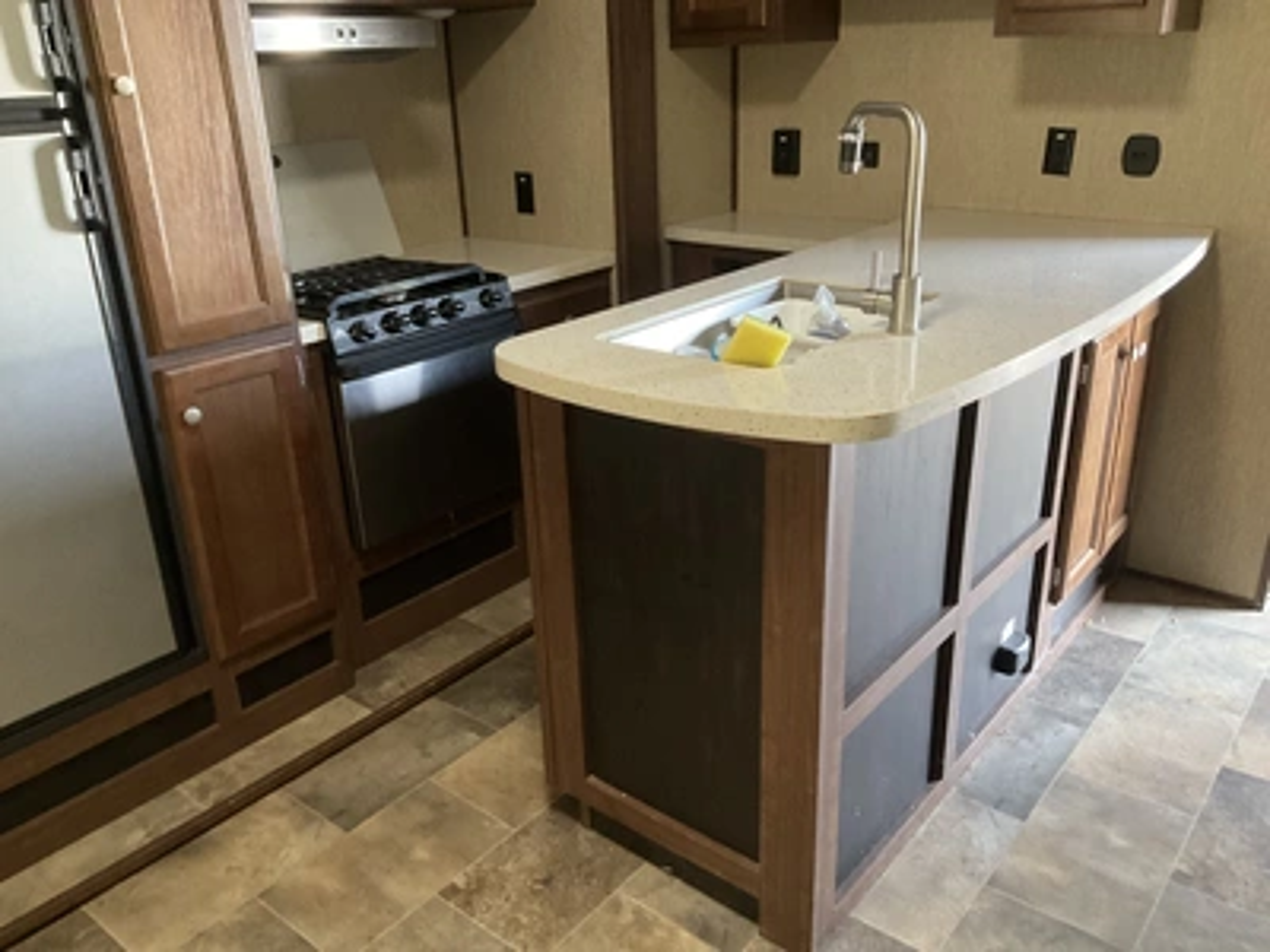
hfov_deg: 61.7
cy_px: 476
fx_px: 1064
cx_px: 635
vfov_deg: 48.2
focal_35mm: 29
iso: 320
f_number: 1.8
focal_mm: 3
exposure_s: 1/41
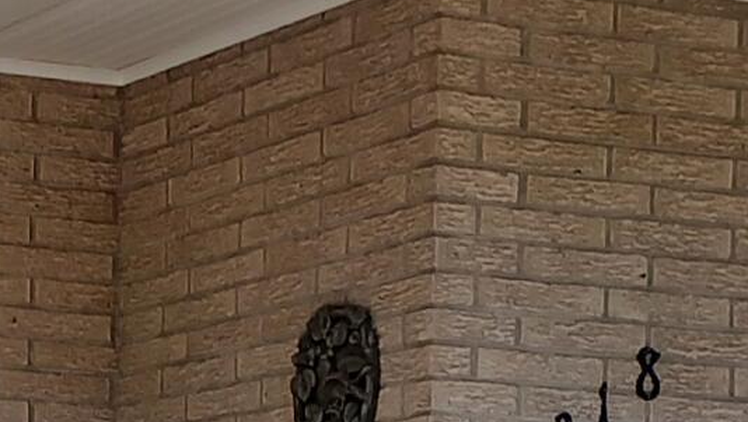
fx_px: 3155
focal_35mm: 159
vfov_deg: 7.4
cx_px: -196
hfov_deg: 13.1
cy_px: 815
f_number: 1.8
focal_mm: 3.98
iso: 20
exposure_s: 1/129
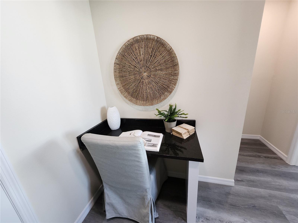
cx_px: 149
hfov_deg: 106.2
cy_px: 112
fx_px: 112
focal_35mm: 13
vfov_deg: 89.9
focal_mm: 1.74
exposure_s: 1/60
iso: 100
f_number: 2.2
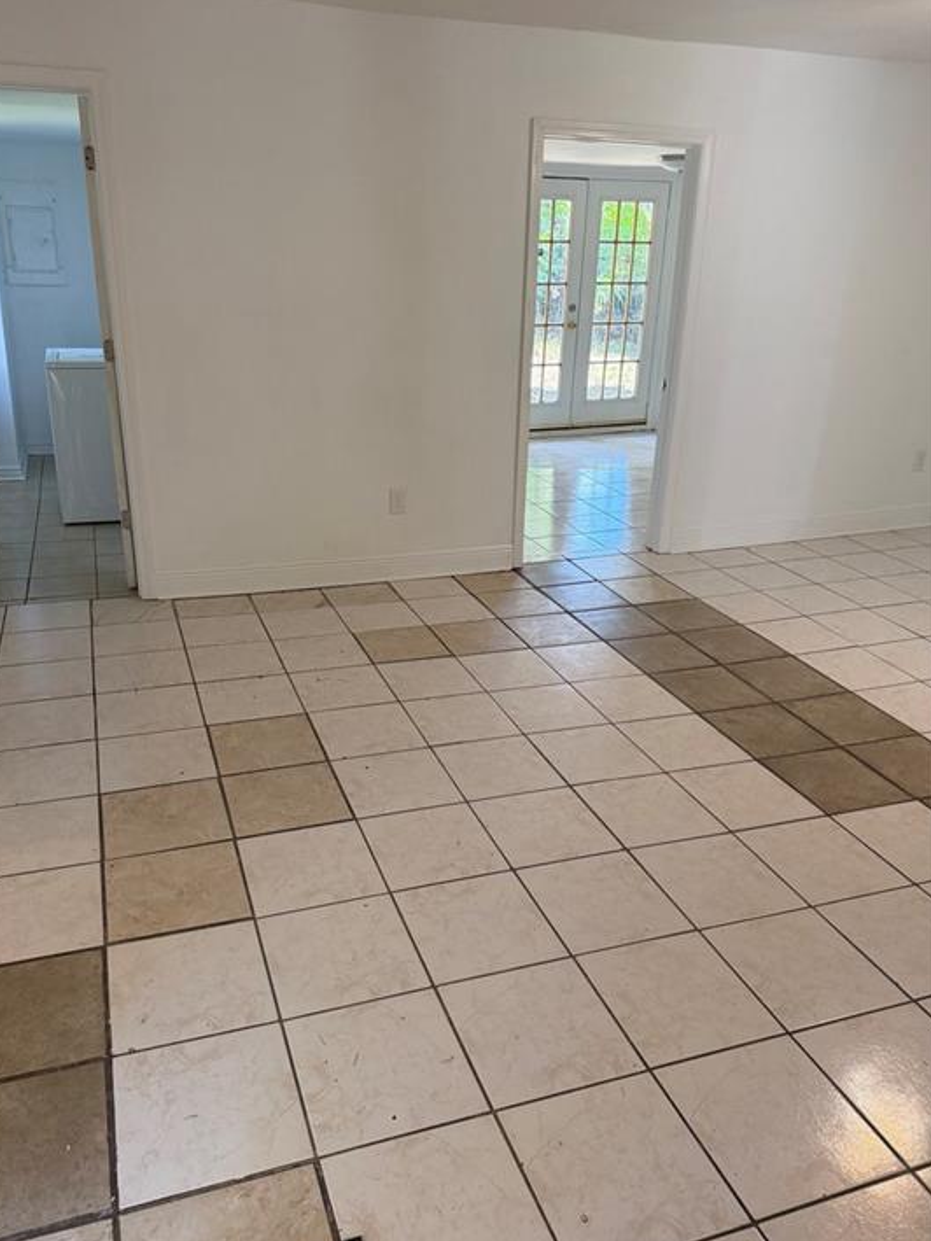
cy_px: 611
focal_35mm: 26
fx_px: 932
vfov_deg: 67.3
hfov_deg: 53.0
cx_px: 436
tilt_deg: -22.1
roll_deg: -2.1
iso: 200
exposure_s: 1/120
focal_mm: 6.76
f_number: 1.78
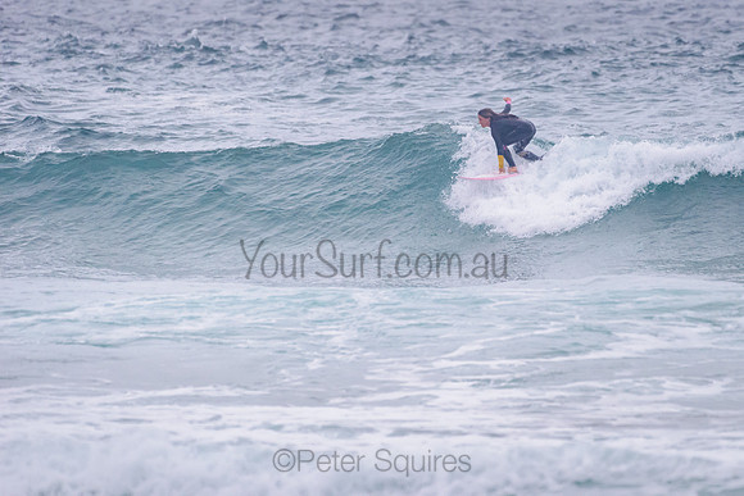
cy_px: 192
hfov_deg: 3.4
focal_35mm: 613
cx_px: 456
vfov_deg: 2.2
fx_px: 12669
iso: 1600
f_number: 5.6
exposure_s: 1/2000
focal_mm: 500
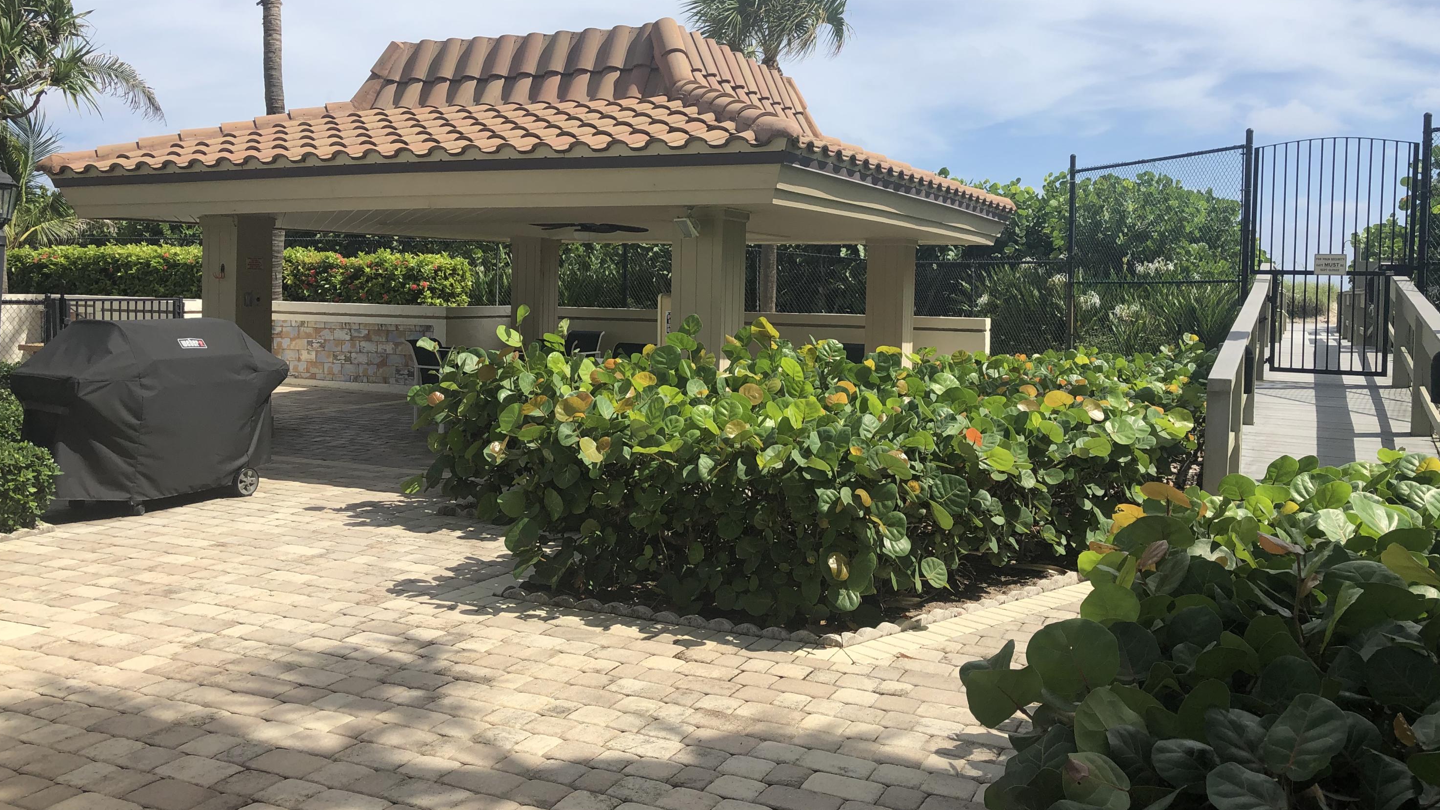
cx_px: 724
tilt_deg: -0.5
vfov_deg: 37.7
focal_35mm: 31
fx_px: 1184
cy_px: 333
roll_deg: +0.0
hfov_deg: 62.6
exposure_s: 1/2404
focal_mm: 4
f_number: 1.8
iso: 20
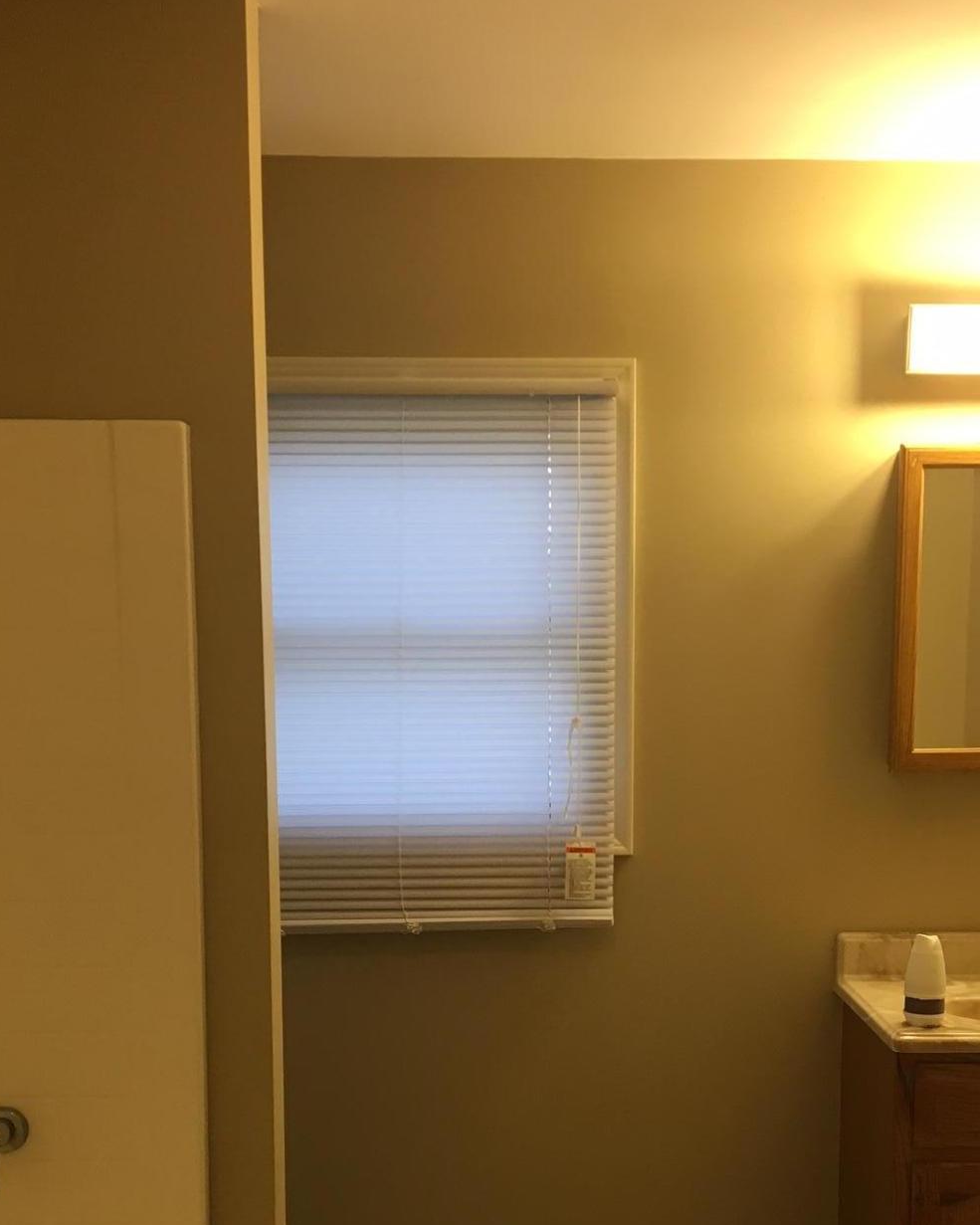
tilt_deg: -8.0
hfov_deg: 32.7
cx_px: 548
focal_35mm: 46
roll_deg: +0.5
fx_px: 1668
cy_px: 926
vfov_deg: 39.2
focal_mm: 4.15
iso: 50
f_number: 2.2
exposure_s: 1/30
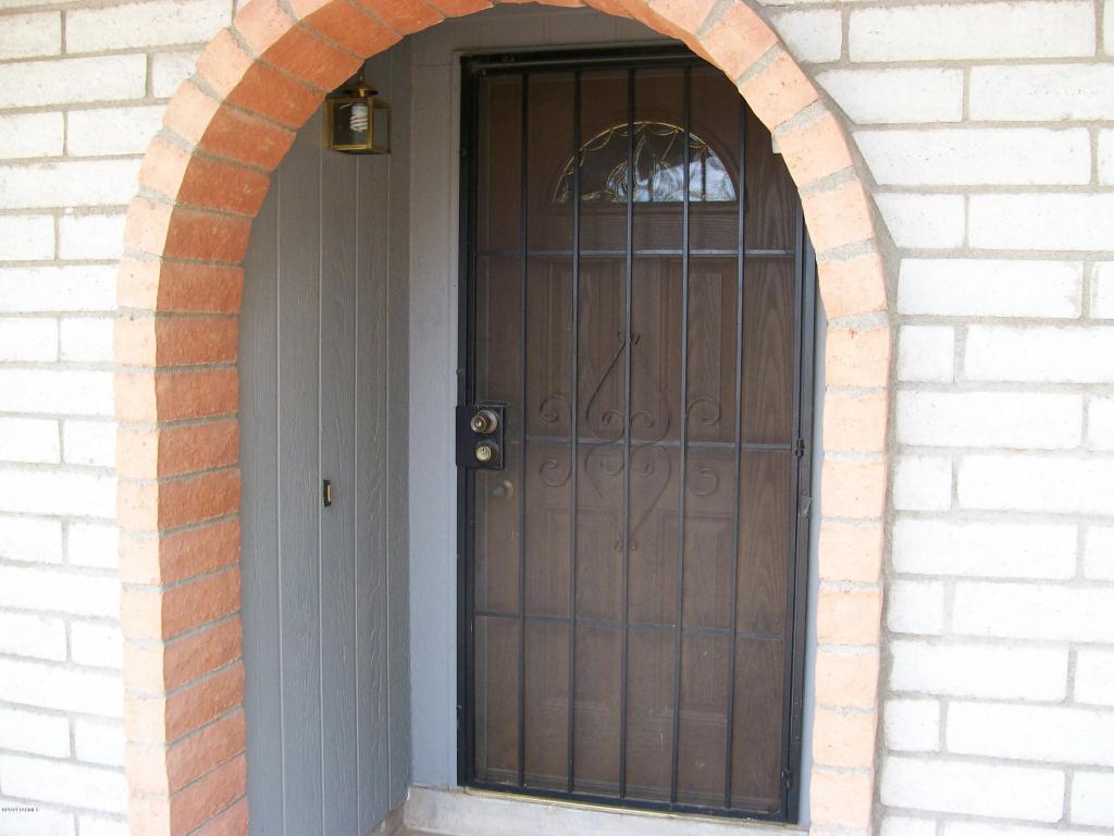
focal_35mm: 36
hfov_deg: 51.4
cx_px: 557
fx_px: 1159
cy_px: 418
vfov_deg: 39.7
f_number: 2.7
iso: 80
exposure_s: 1/96.4
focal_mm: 6
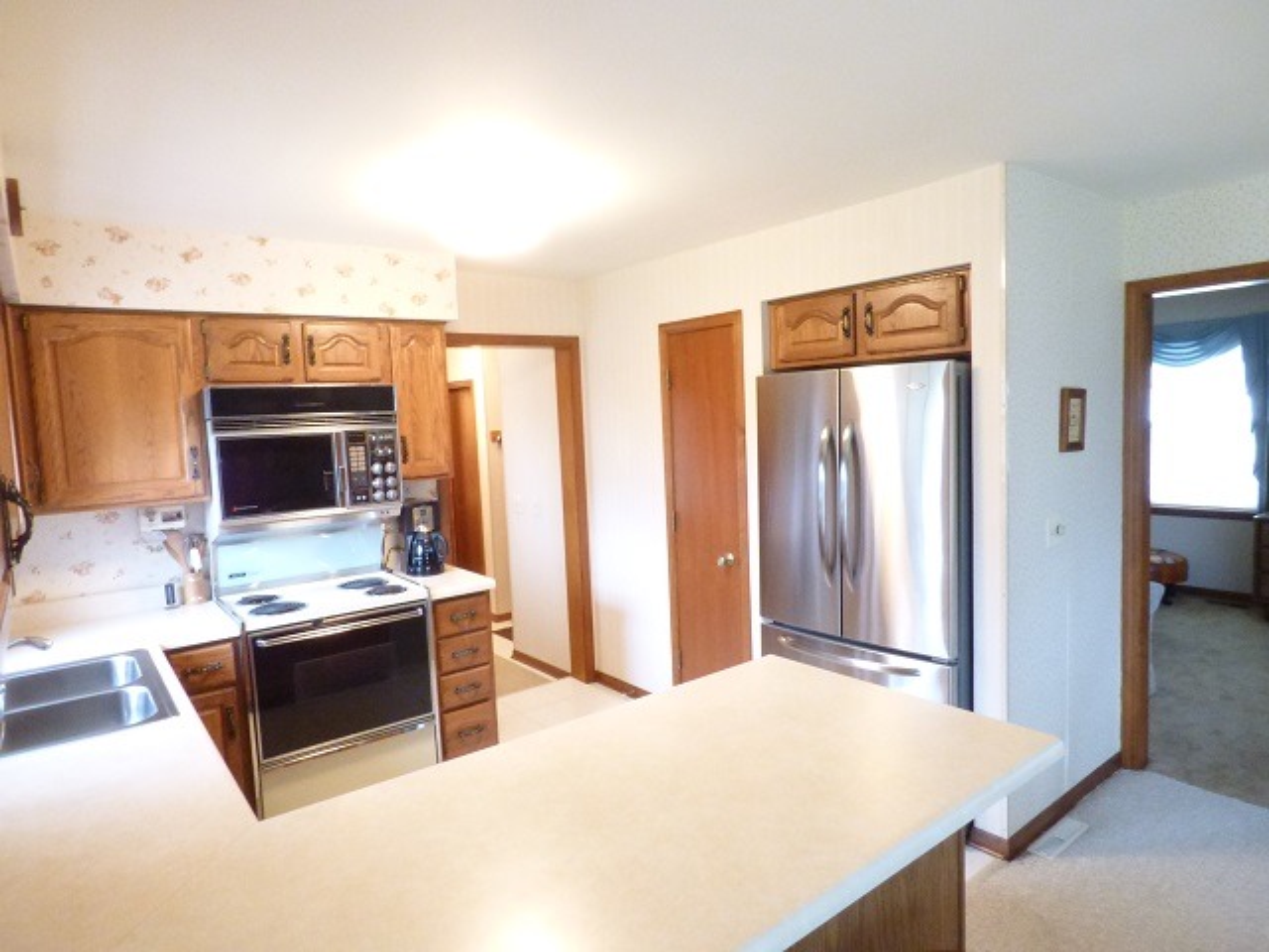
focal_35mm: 20
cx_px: 634
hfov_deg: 81.7
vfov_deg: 66.0
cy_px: 476
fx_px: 733
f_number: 7.1
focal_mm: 3.58
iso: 1000
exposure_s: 1/4
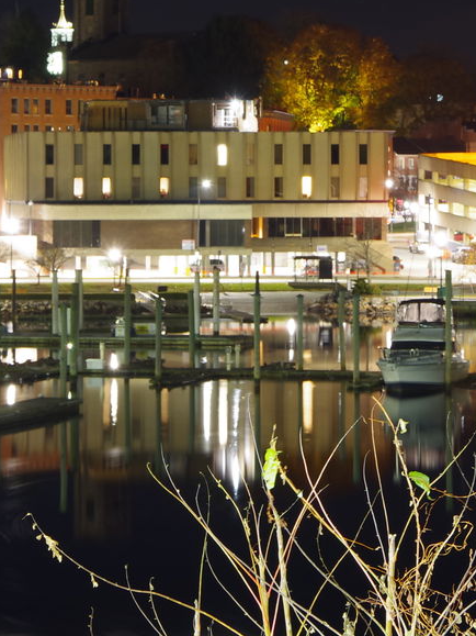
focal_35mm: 169
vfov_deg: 11.6
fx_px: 3100
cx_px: 188
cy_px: 109
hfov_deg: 8.8
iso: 200
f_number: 8
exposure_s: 30
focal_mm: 53
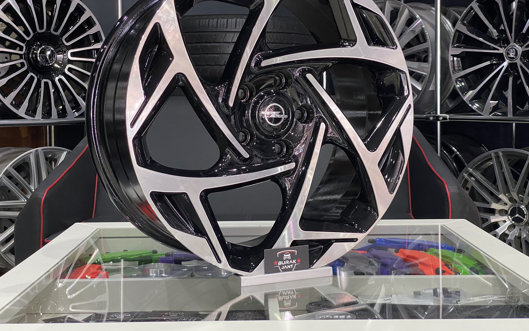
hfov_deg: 36.3
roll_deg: +0.3
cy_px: 133
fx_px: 807
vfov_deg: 23.1
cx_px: 264
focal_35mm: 56
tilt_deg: -2.0
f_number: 2
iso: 250
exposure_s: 1/50
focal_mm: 6
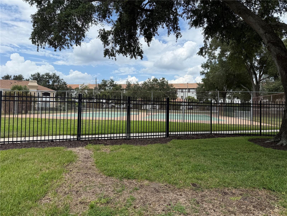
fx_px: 199
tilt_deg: +0.3
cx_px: 144
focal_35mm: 24
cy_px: 108
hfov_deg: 71.6
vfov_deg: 56.8
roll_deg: -0.8
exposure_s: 1/4673
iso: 80
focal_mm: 6.76
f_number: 1.78
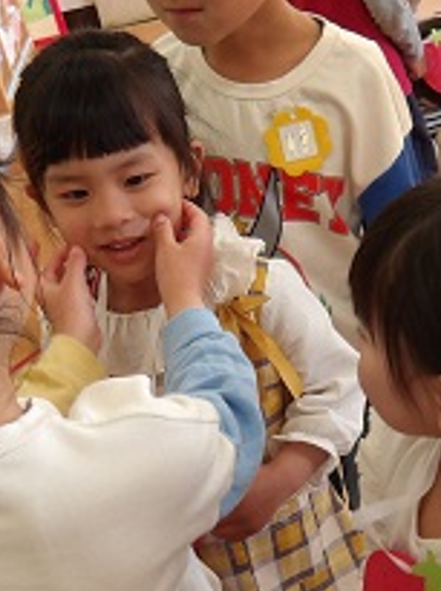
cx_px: 308
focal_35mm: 66
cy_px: 428
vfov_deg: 29.1
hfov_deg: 22.1
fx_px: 1125
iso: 100
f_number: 3
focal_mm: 4.9
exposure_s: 1/47
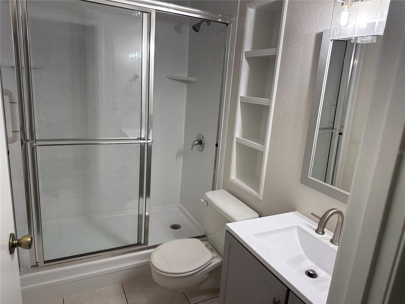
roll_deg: -4.3
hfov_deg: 71.6
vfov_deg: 56.8
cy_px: 152
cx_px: 202
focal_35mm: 24
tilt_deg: -15.3
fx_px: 281
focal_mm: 6.86
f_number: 1.78
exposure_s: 1/170
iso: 100
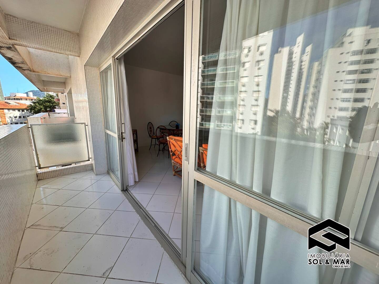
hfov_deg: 102.1
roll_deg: -1.7
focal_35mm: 14
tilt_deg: -11.9
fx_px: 153
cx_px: 190
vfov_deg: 85.7
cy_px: 142
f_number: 2.2
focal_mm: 2.22
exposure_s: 1/409
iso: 40
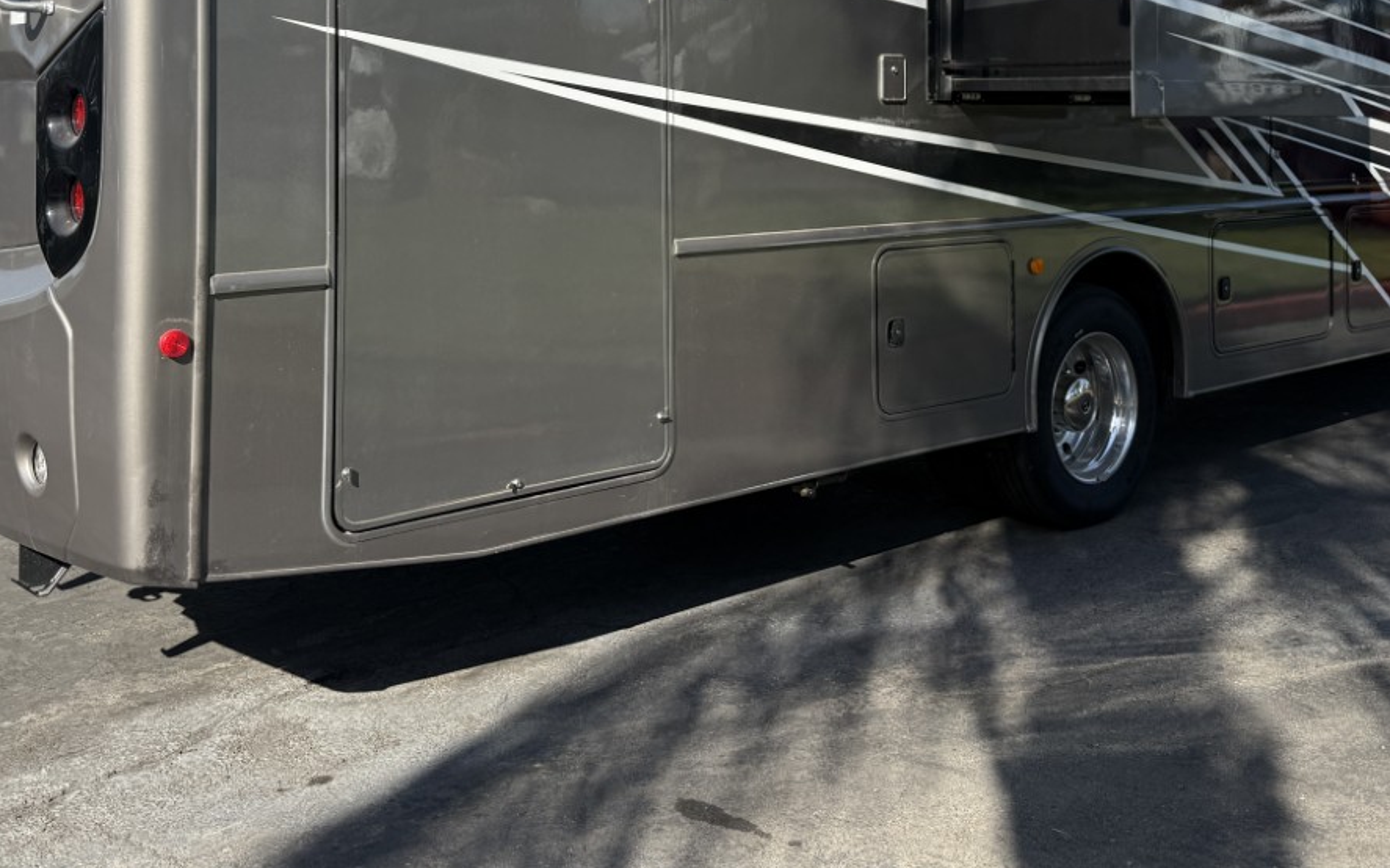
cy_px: 71
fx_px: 1515
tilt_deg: +1.4
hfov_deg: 49.3
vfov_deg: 30.4
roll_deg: +0.0
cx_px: 678
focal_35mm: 40
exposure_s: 1/3759
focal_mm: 6.76
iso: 80
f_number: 1.78
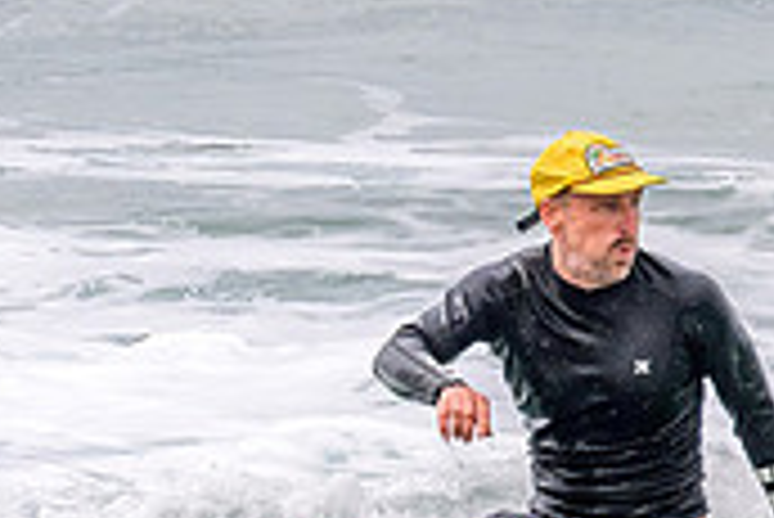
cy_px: 517
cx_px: -44
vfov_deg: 0.5
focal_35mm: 2678
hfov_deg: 0.8
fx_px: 57624
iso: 640
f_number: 11
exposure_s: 1/2000
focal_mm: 580
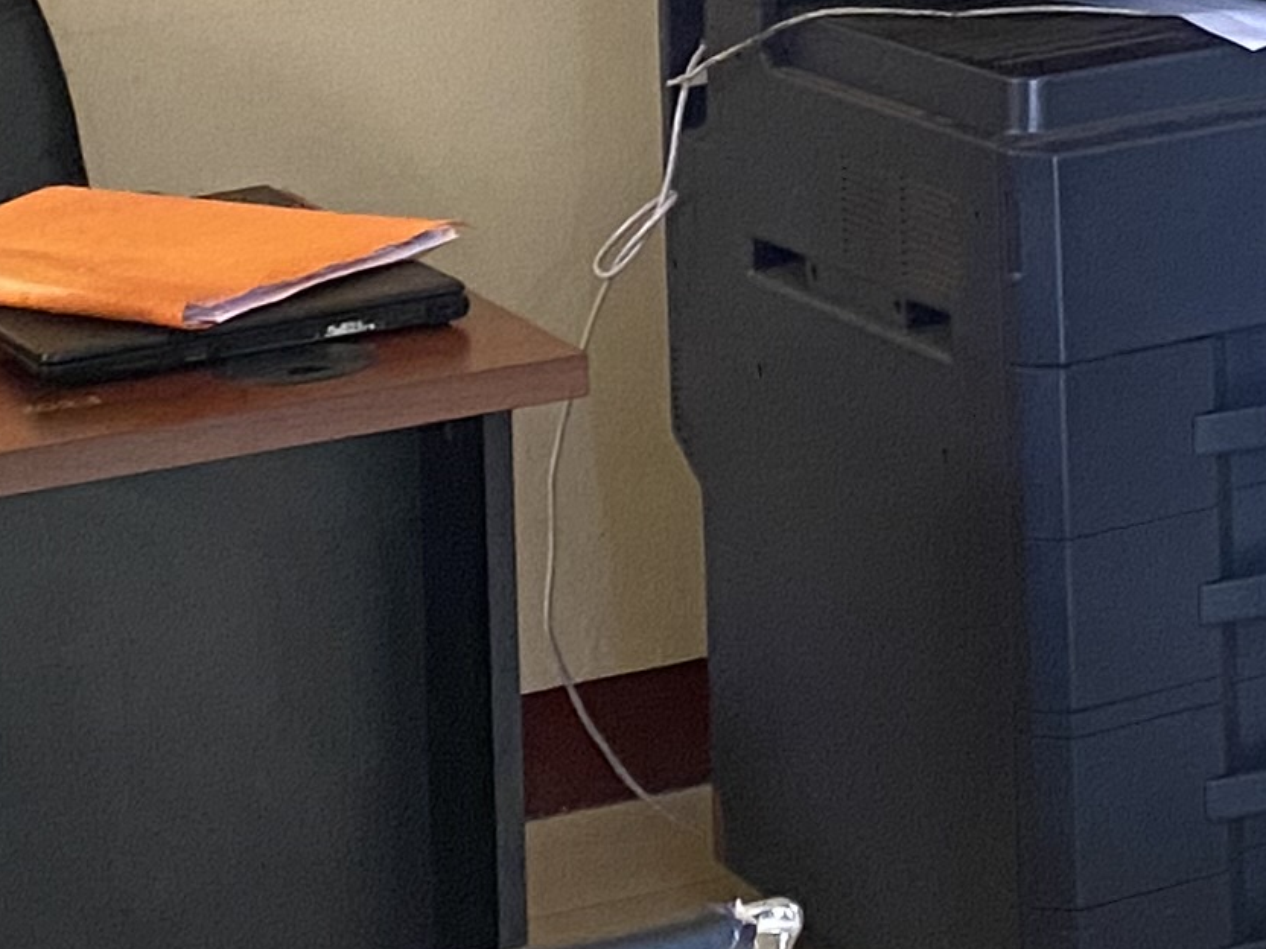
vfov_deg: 10.9
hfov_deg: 15.2
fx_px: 4608
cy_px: -820
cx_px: 1450
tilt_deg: -1.4
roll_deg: +2.2
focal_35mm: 126
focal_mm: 4.25
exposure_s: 1/60
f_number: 1.8
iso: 400
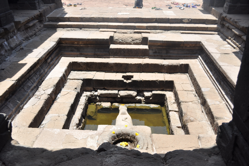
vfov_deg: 39.9
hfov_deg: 57.3
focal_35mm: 33
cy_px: 83
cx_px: 124
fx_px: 228
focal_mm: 22
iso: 250
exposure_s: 1/640
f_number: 4.5
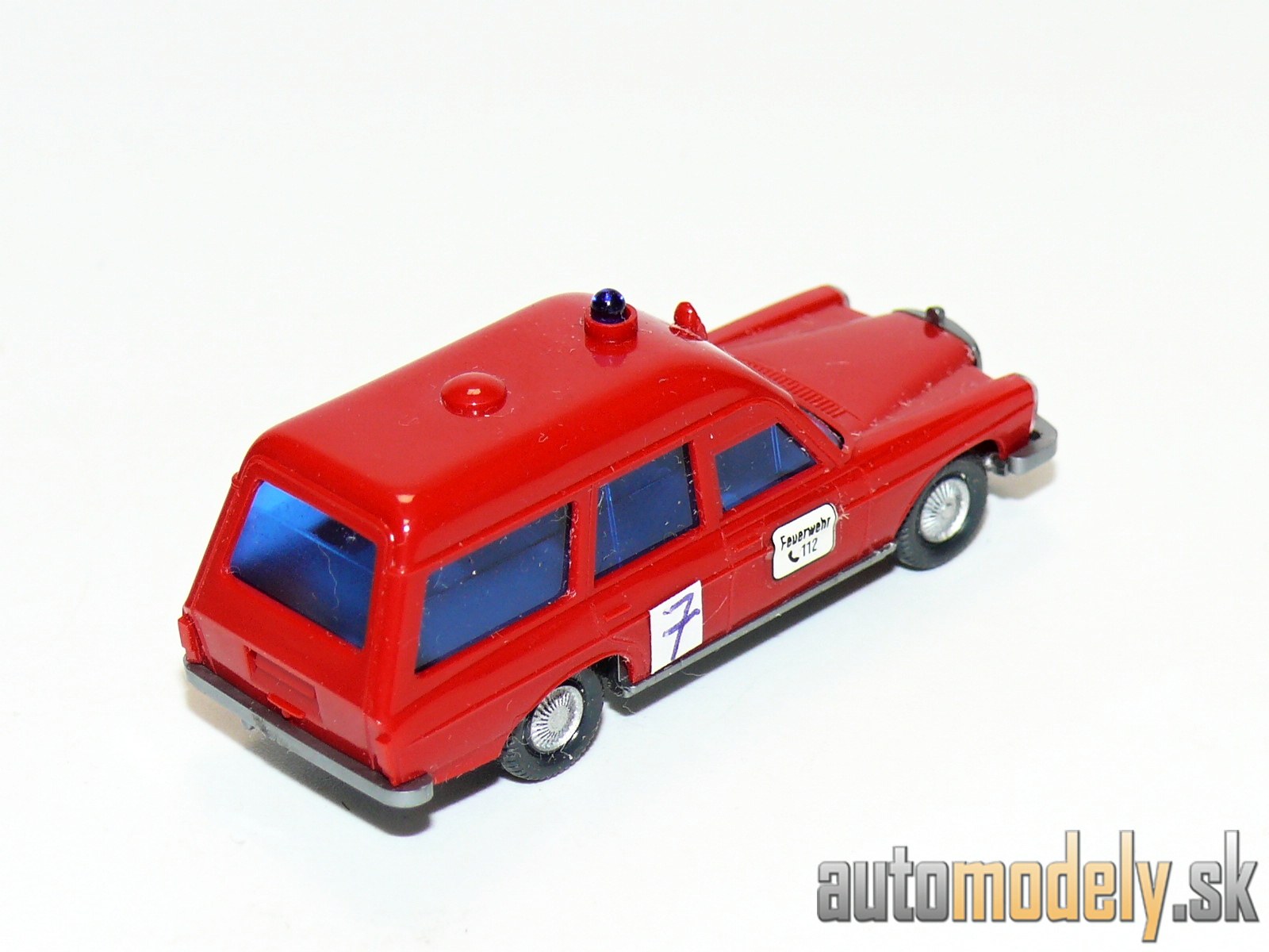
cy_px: 476
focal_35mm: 134
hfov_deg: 14.7
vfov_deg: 11.1
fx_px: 4912
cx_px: 634
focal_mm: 16
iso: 100
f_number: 4
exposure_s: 1/30
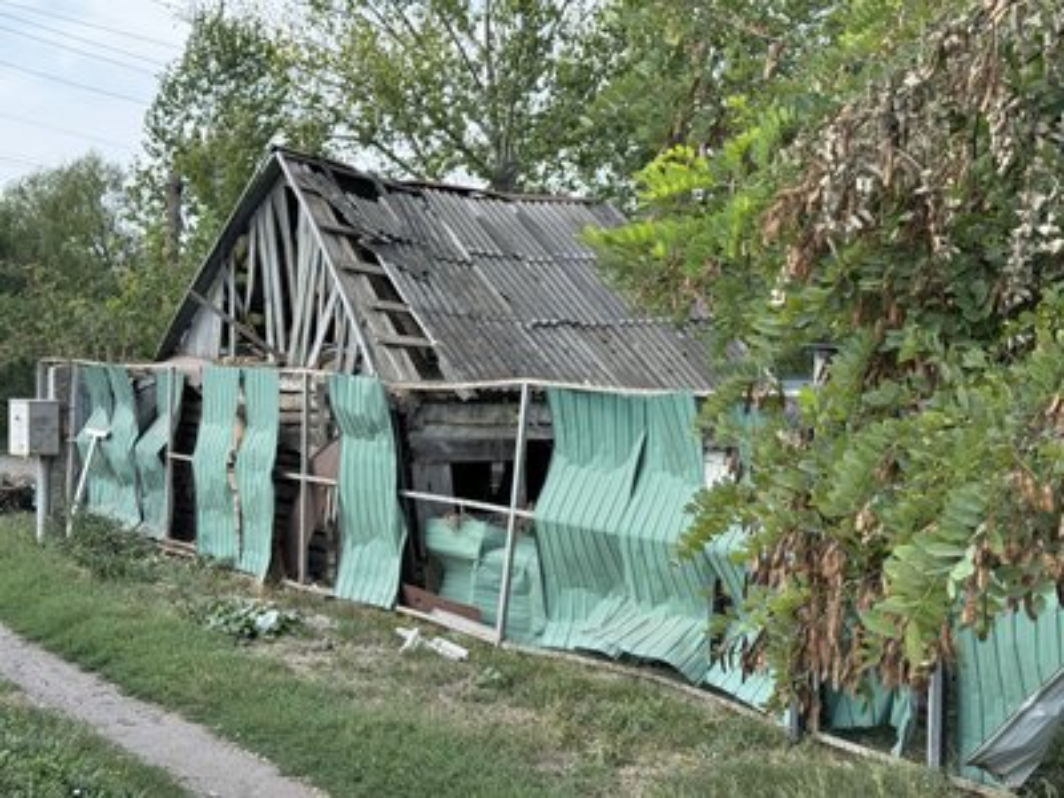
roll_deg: -0.1
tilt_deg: -3.0
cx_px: 532
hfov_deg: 39.7
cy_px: 399
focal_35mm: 48
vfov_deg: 30.3
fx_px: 1475
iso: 64
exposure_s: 1/995
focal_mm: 6.76
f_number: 1.78
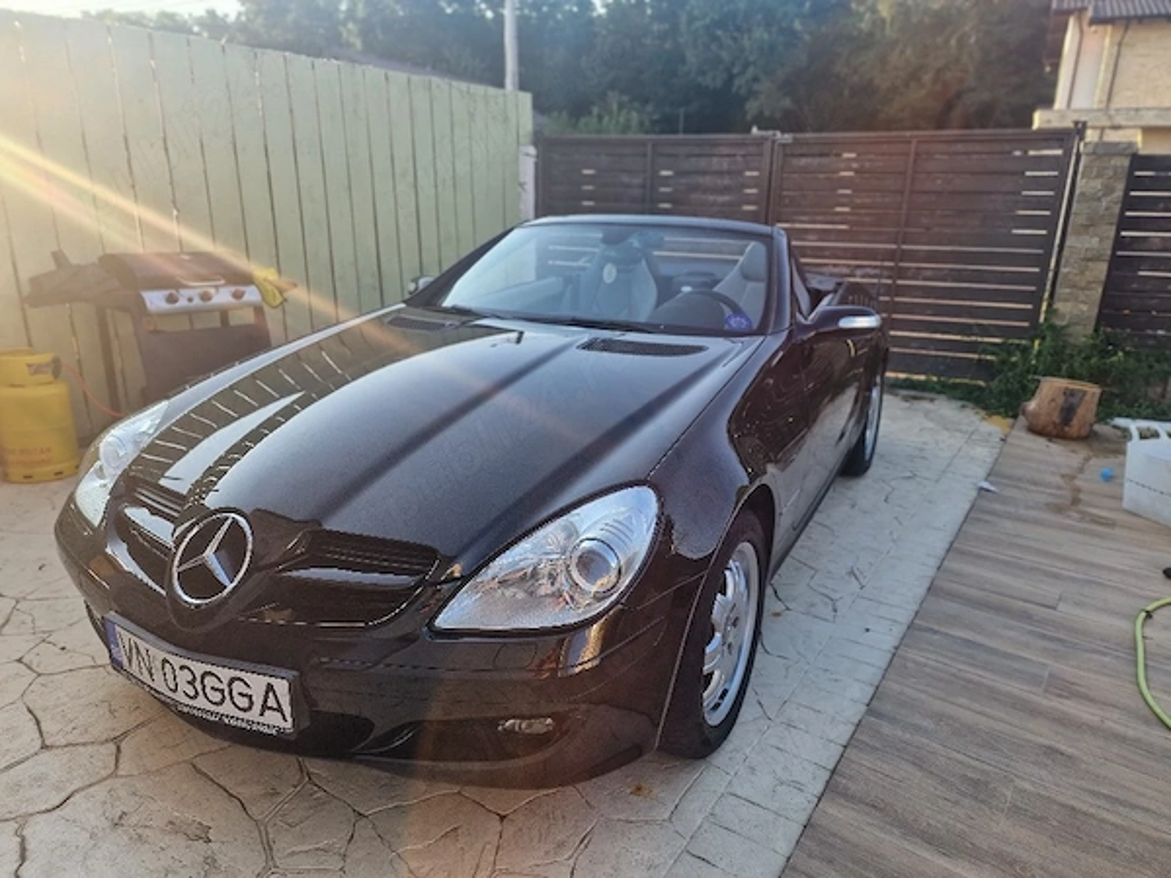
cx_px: 586
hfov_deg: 73.9
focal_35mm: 23
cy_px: 439
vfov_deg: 58.9
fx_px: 778
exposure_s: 1/175
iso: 50
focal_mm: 6.4
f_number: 1.8
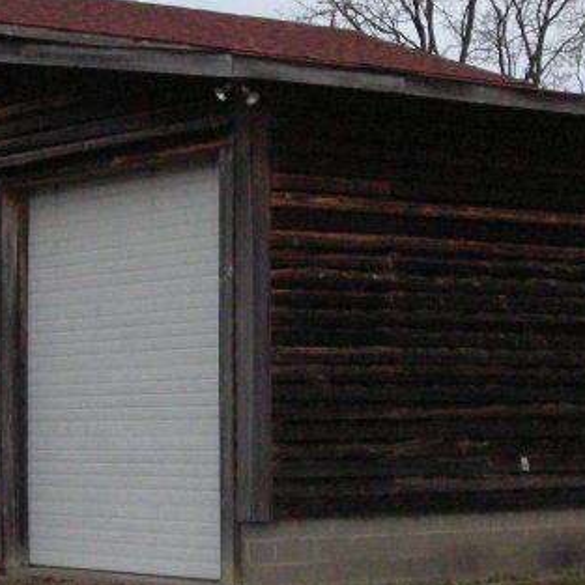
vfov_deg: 15.8
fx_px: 2103
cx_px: 366
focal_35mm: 110
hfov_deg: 15.8
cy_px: 265
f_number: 3.2
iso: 304
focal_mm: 6.3
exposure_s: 1/60
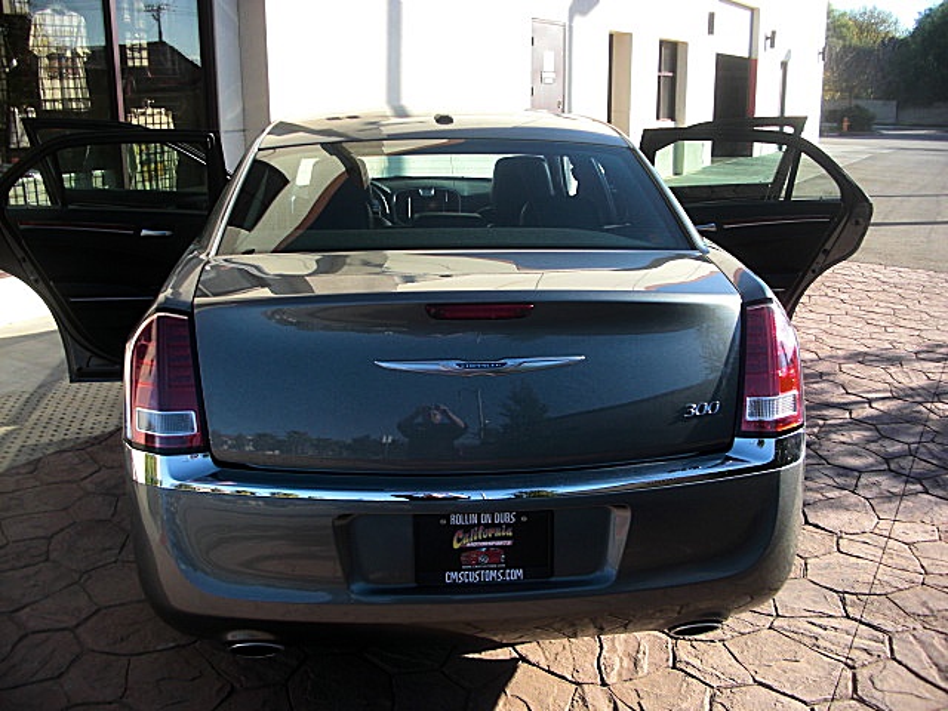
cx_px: 474
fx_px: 986
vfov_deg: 39.7
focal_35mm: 36
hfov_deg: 51.4
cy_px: 356
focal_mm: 6.3
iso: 50
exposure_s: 1/320
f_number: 2.8
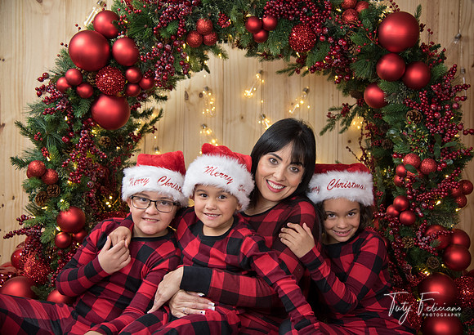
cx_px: 251
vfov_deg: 28.1
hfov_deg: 39.0
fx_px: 669
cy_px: 168
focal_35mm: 50
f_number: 4
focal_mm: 48
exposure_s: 1/80
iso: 1000
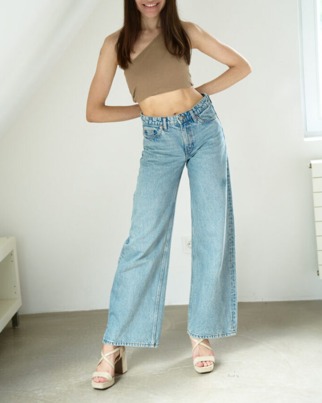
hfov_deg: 19.9
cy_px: 175
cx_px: 161
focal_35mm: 77
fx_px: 917
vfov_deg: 24.7
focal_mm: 68
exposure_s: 1/320
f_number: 2.8
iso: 500
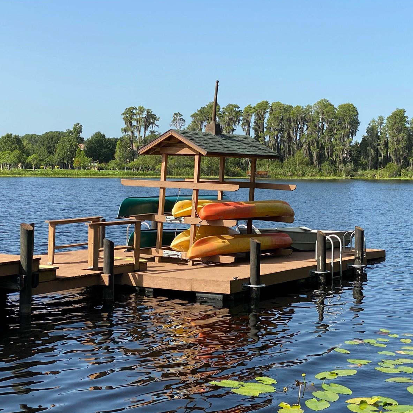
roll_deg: -0.7
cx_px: 215
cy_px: 206
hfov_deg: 27.7
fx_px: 837
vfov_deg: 27.7
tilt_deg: -3.3
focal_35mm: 62
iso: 20
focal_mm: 6
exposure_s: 1/1295
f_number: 2
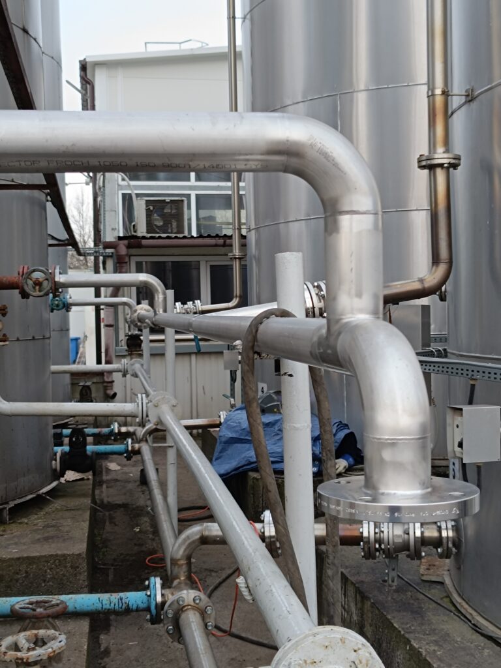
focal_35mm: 24
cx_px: 250
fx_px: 463
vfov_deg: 71.6
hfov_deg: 56.8
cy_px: 334
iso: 339
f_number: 1.88
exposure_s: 1/50.1
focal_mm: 5.59
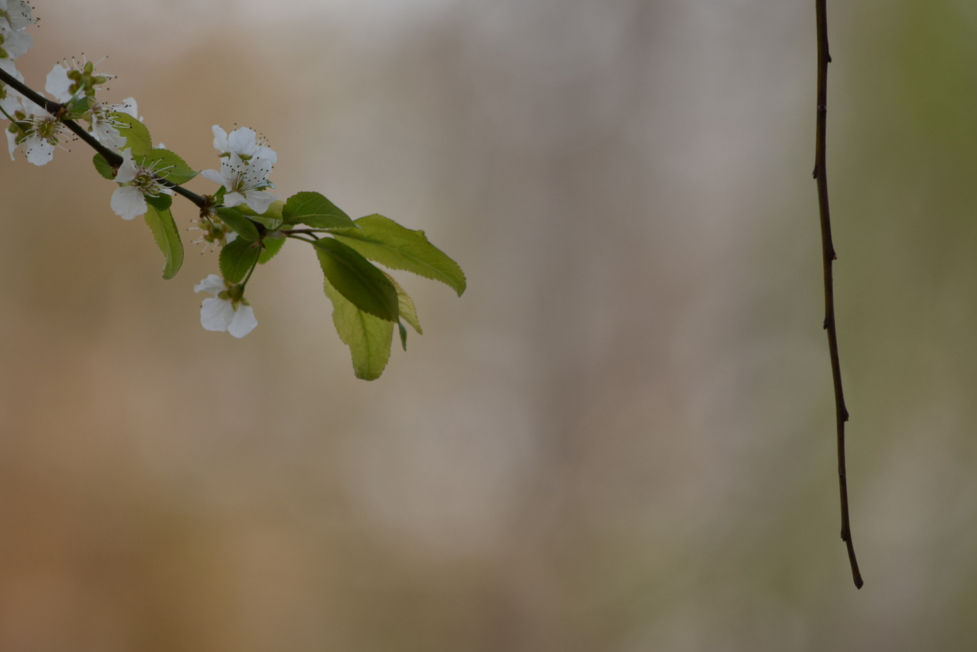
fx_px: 11119
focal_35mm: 410
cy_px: 244
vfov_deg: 3.4
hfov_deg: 5.0
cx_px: 396
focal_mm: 195
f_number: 5.6
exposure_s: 1/320
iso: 200
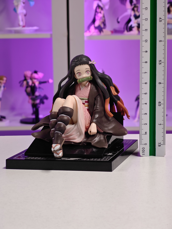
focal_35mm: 80
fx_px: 530
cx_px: 86
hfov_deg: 18.4
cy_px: 114
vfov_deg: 24.4
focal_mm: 7.48
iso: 400
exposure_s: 1/21.3
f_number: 2.4
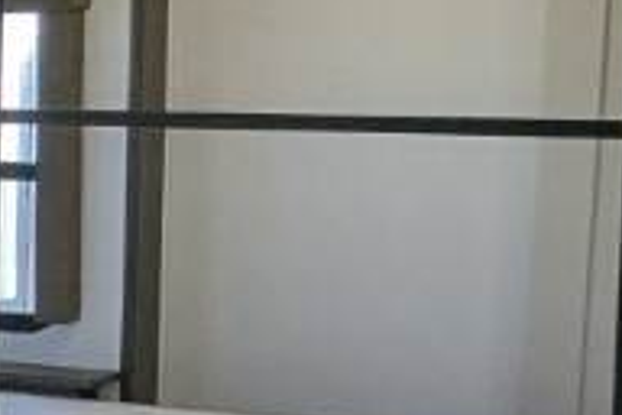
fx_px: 2090
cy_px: 233
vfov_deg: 11.3
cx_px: -653
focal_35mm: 121
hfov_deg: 14.0
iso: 84
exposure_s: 1/169
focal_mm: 2.35
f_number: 2.2
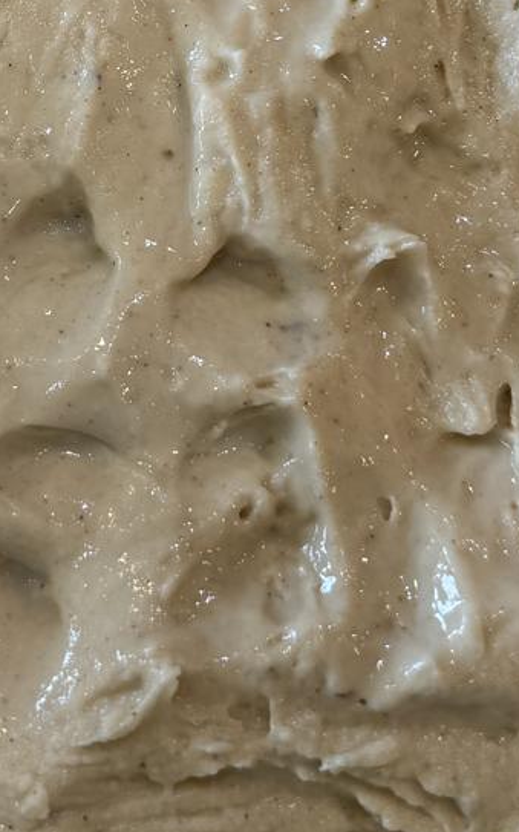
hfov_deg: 17.3
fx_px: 1699
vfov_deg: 26.2
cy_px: 12
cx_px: 132
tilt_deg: -71.9
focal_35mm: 75
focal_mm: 6.76
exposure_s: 1/120
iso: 64
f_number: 1.78
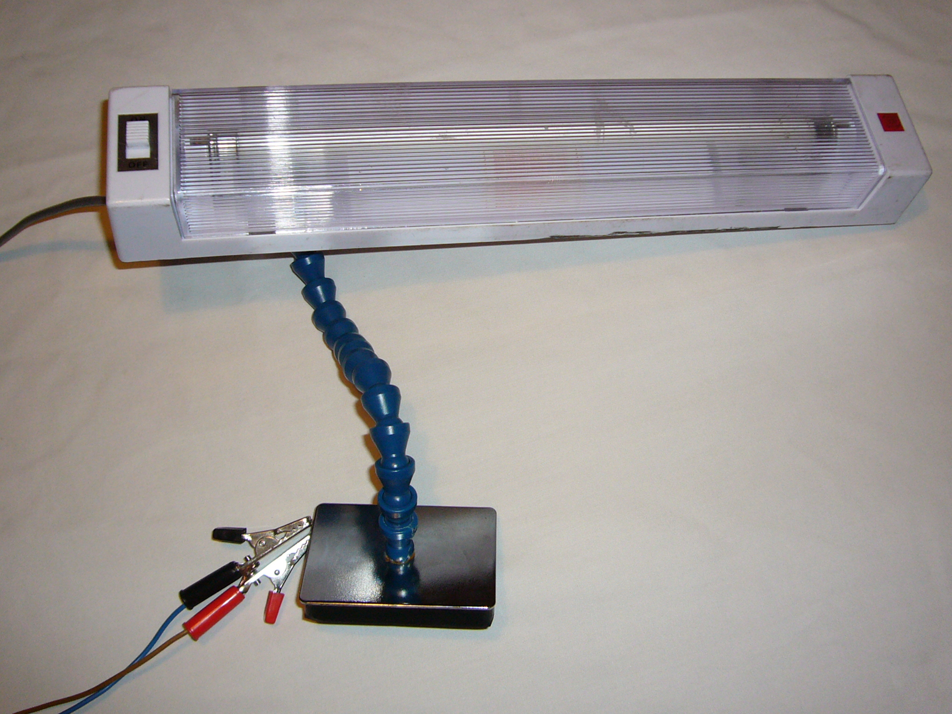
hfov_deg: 51.4
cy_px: 357
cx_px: 476
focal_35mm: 36
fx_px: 990
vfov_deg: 39.7
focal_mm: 4.6
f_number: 2.8
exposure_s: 1/30
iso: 100
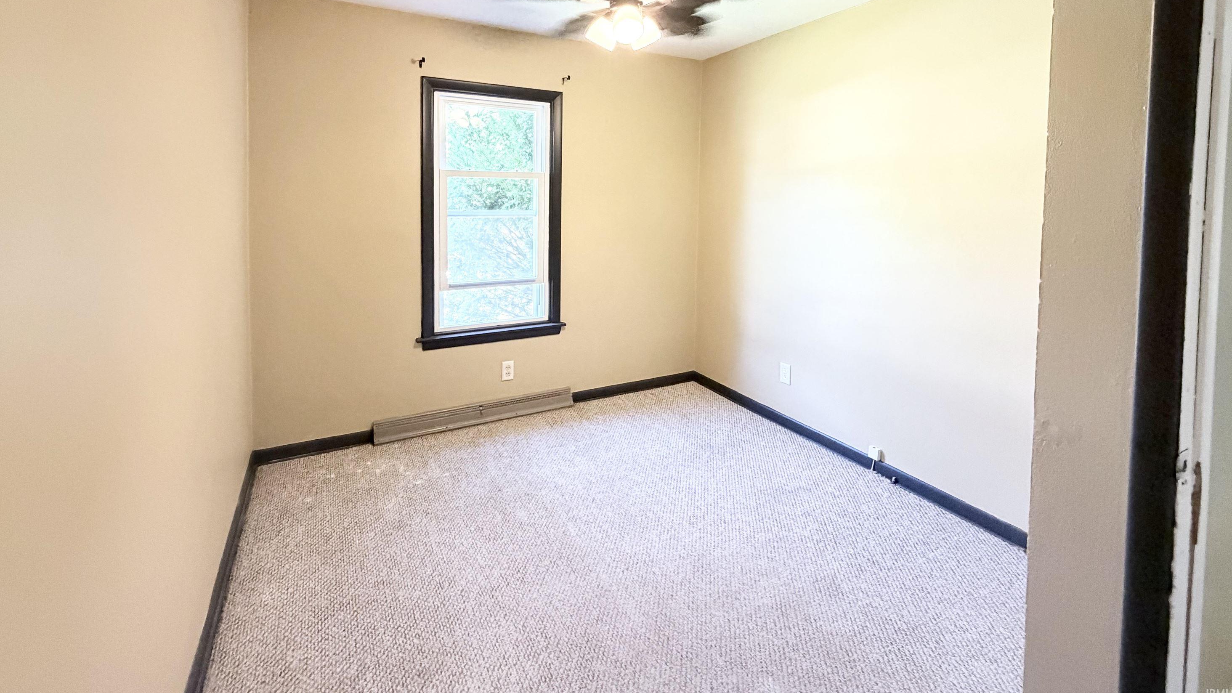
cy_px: 217
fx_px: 523
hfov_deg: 99.3
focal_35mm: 16
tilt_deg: -3.6
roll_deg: -0.1
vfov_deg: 64.9
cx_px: 592
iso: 500
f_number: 2.2
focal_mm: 2.22
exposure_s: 1/60
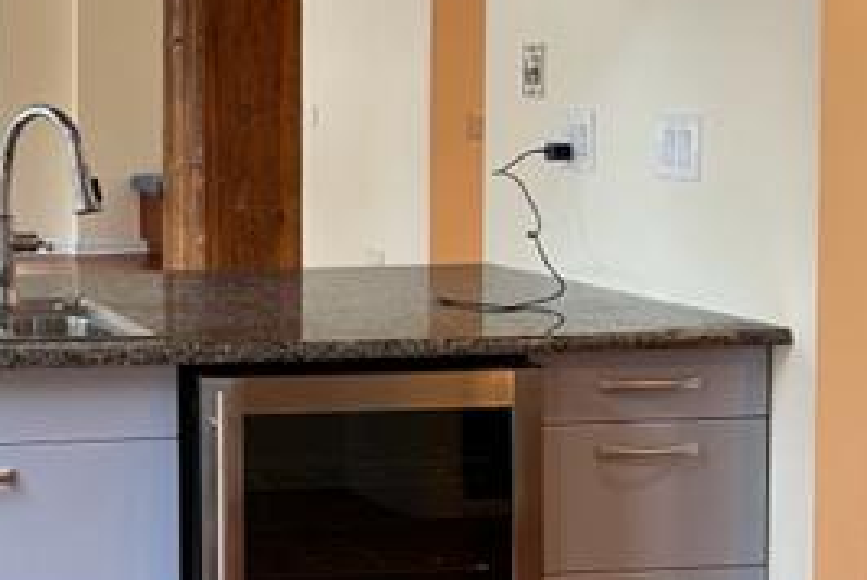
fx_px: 1567
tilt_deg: -3.7
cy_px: 156
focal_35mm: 65
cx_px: -163
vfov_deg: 20.8
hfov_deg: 27.4
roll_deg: +0.7
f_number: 1.5
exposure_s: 1/60
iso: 125
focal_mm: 5.7
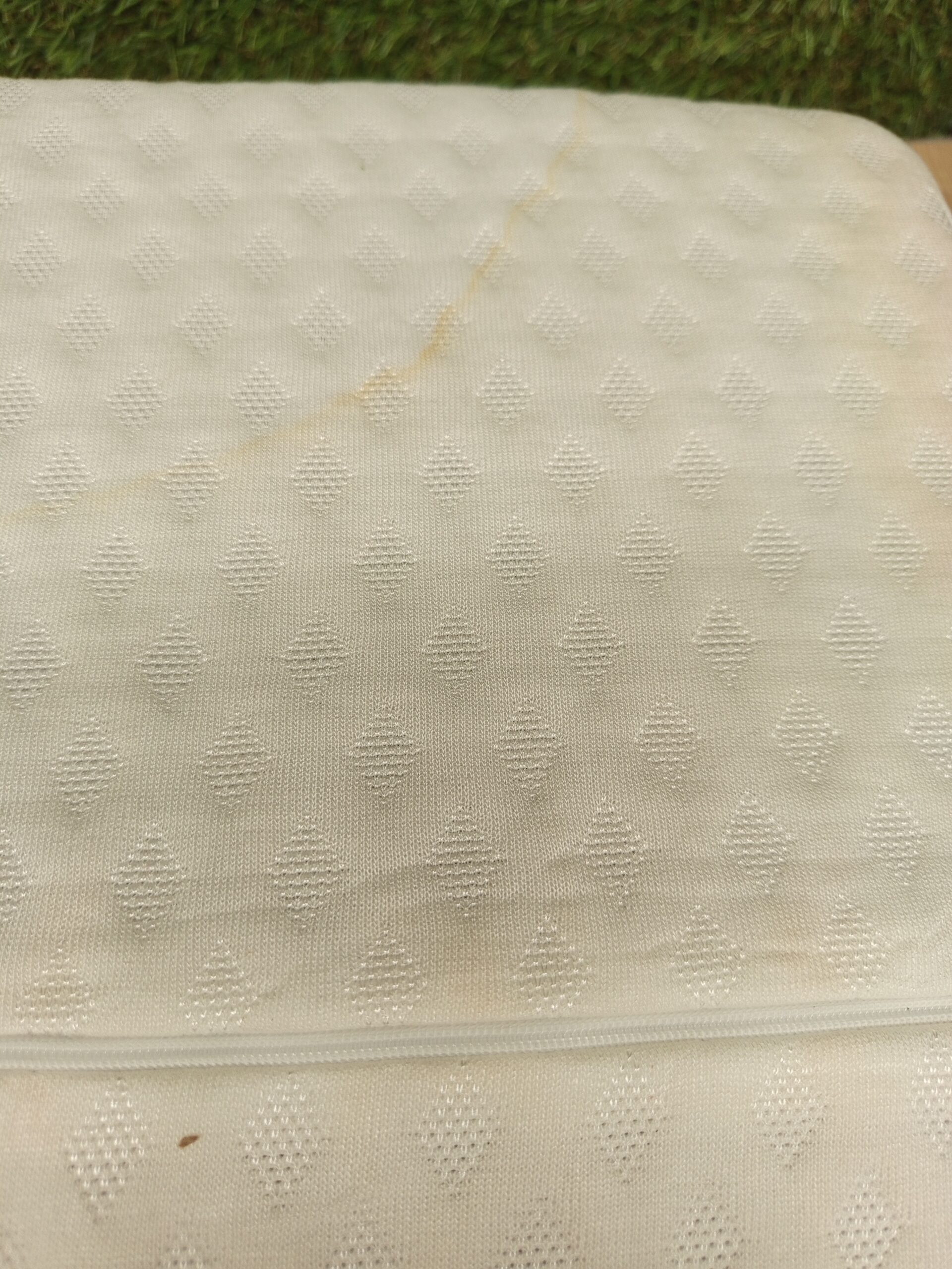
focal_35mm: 24
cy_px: 634
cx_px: 476
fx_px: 880
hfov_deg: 56.8
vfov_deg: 71.6
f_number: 1.7
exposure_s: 1/100
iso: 75
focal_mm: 5.24
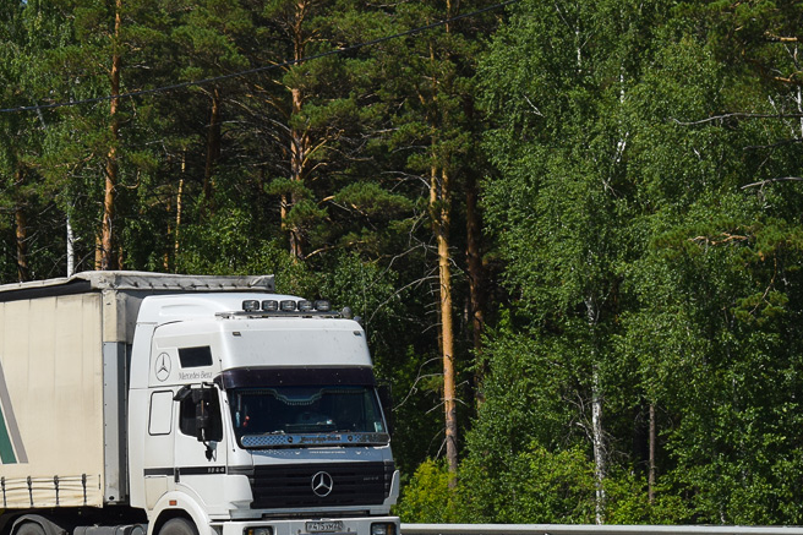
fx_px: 3365
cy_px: 244
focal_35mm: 151
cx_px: 87
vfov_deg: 9.1
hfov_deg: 13.5
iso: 200
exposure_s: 1/1250
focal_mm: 55
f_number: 7.1
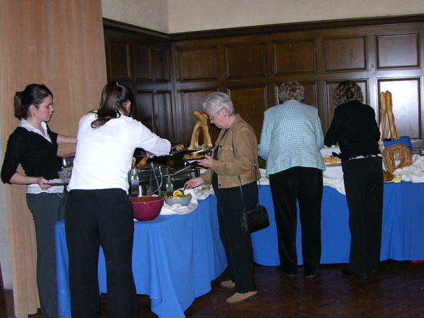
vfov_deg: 32.2
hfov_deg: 41.9
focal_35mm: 45
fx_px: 551
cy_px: 175
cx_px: 246
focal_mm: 9
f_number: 2.8
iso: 200
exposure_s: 1/60.1
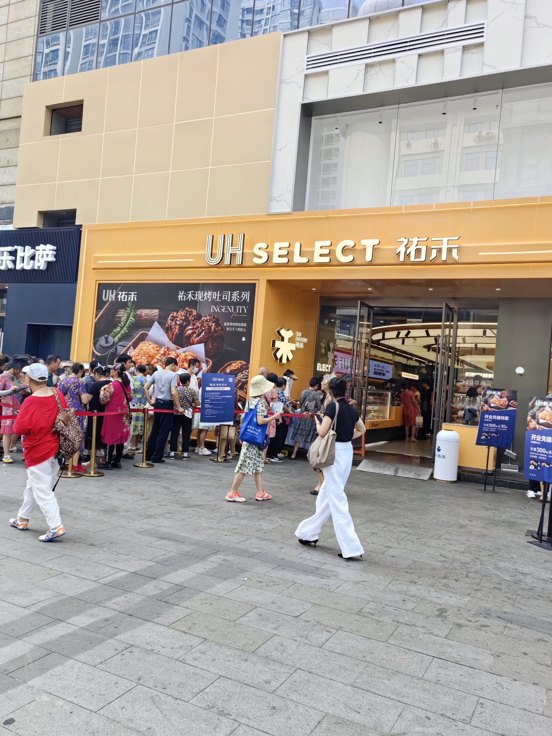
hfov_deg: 49.7
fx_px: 595
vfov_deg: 63.4
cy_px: 371
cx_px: 279
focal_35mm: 28
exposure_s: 1/1429
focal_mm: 5.52
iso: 50
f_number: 1.9
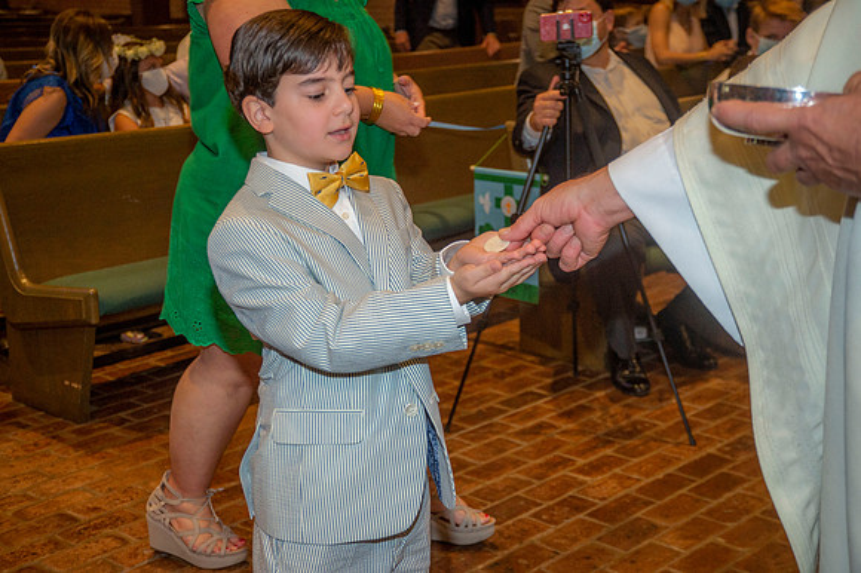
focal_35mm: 55
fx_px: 1315
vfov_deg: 24.6
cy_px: 286
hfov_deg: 36.3
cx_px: 430
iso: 1600
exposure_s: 1/200
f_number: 5.6
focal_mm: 55
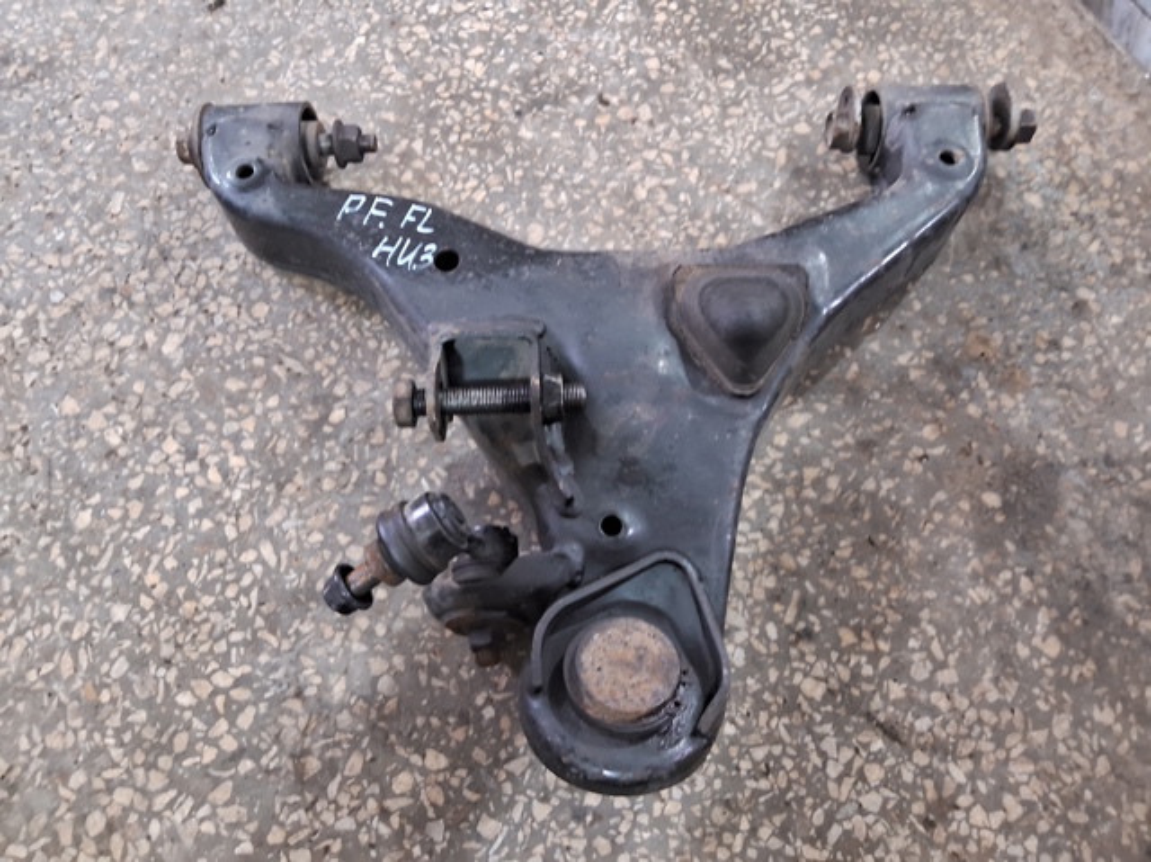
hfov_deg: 67.3
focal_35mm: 26
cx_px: 576
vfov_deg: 53.0
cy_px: 431
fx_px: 864
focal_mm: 3.98
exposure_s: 1/25
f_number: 1.8
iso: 800
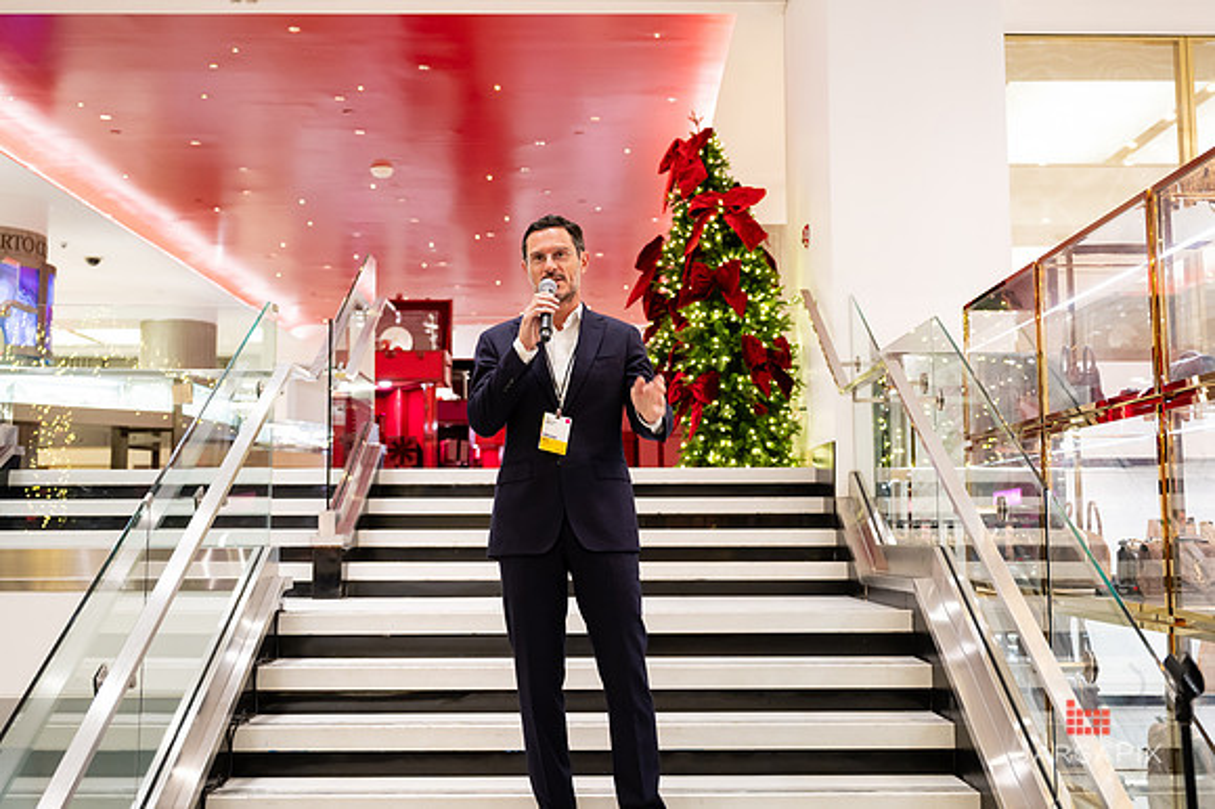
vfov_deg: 32.7
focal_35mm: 41
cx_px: 611
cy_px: 368
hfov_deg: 47.6
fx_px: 1378
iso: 1250
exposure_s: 1/160
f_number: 3.2
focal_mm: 37
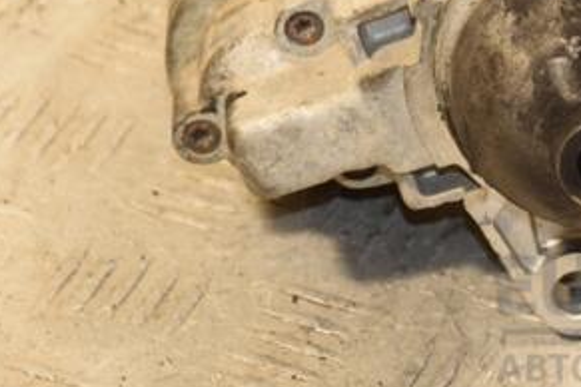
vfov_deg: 4.9
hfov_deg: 7.4
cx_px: 459
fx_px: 4486
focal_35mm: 278
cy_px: 20
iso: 800
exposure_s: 1/125
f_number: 5.6
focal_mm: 90
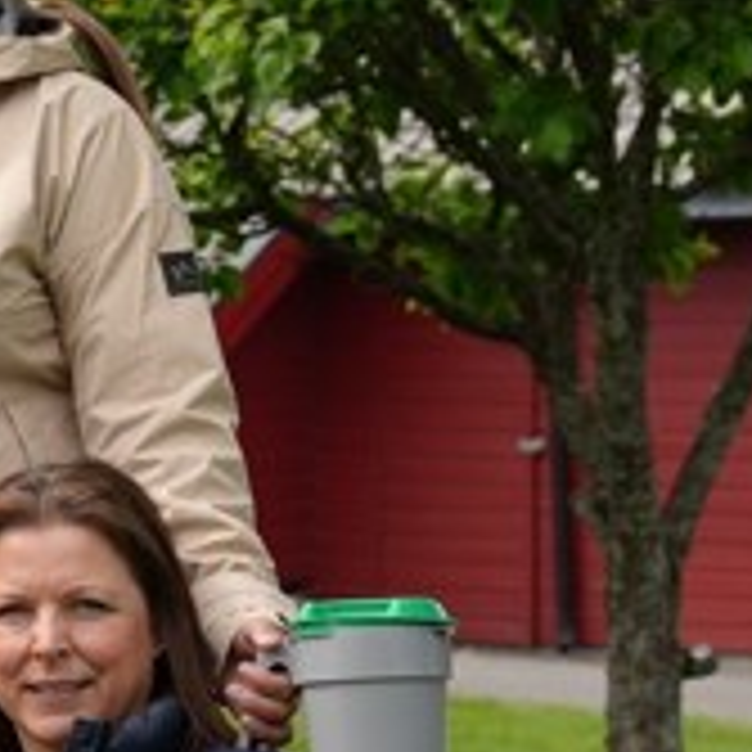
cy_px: 356
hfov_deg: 8.0
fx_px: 5134
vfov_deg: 8.4
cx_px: -802
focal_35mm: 209
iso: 100
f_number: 4.5
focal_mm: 42.8
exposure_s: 1/640
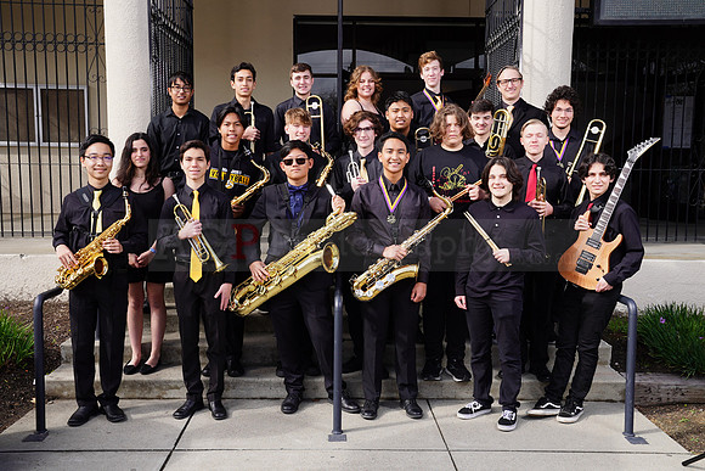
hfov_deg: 54.4
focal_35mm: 35
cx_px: 352
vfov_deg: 37.9
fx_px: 686
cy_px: 236
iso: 100
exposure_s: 1/200
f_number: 8
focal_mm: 35
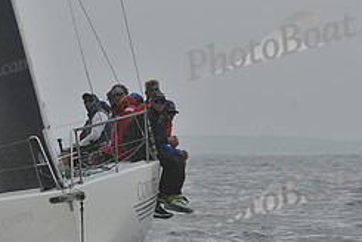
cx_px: 111
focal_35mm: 473
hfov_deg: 4.4
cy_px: 139
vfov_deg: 2.9
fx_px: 4762
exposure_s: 1/800
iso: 280
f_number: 6.3
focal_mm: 200
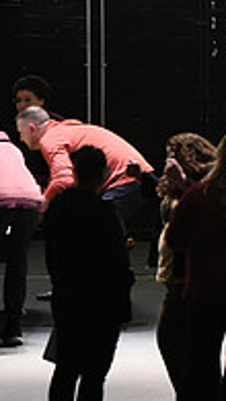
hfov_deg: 1.9
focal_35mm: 623
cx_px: 575
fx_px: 6623
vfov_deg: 3.5
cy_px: 192
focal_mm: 200
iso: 8000
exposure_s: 1/320
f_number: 2.8
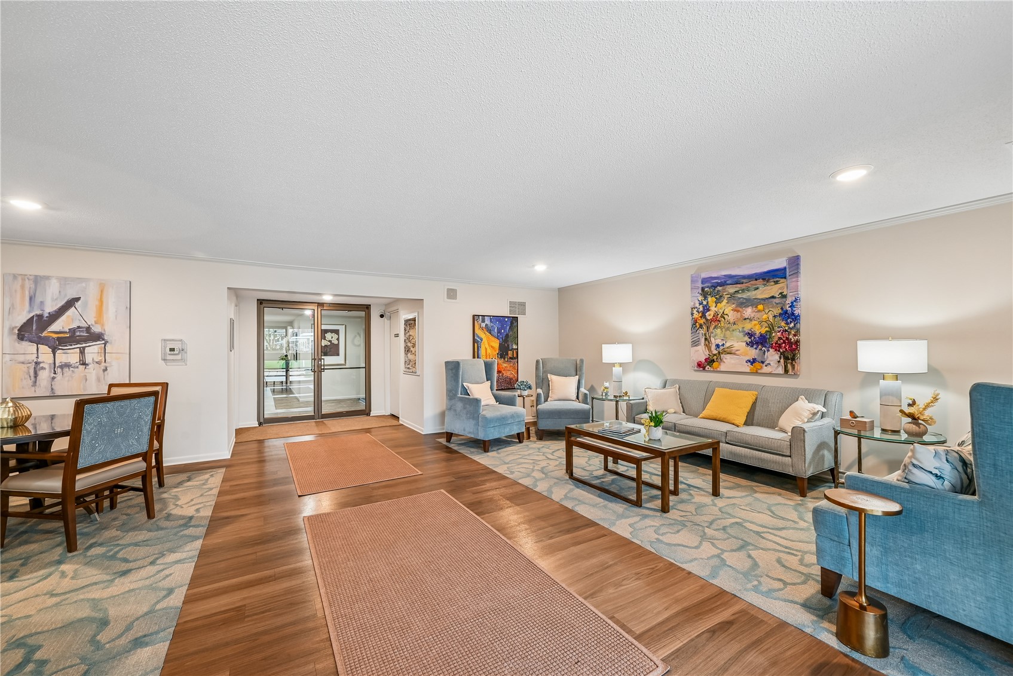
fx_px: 394
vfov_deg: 81.2
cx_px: 506
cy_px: 338
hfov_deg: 104.2
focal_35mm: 14
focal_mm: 14
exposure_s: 1/3.33
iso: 320
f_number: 8
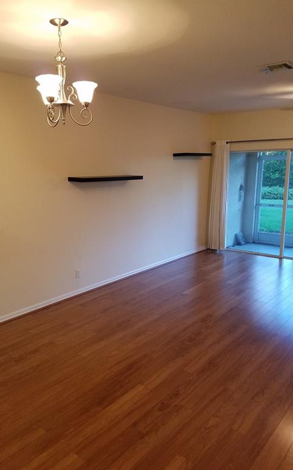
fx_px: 358
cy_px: 234
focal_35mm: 28
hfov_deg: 44.4
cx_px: 127
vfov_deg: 66.5
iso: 125
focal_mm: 4.2
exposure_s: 1/30
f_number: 1.7
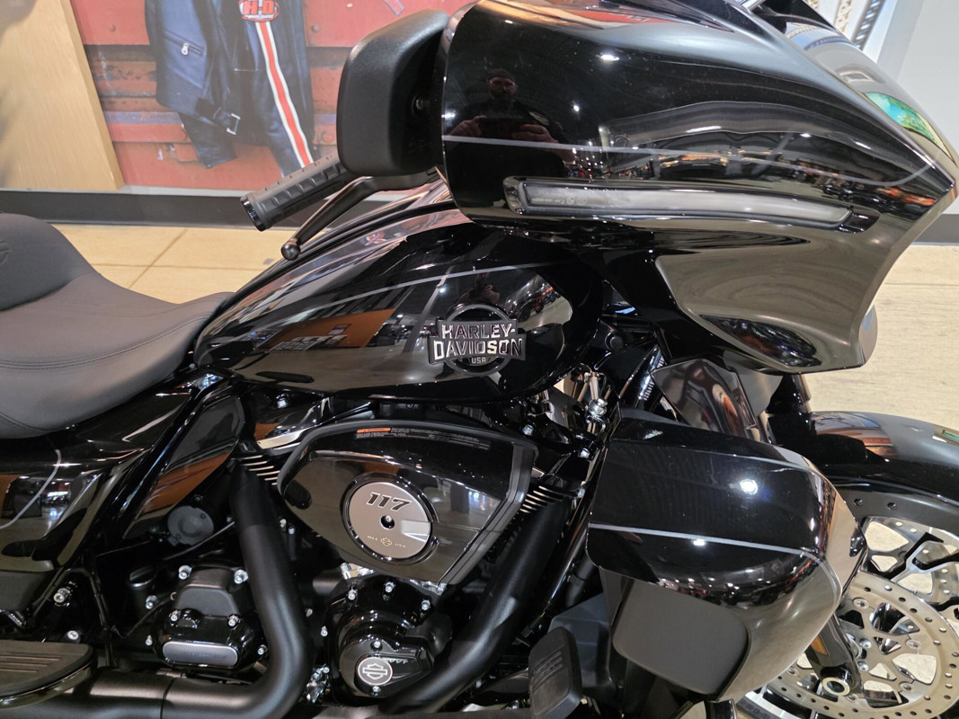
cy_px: 360
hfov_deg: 73.9
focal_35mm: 23
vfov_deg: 58.9
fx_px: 637
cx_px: 480
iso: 2000
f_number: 1.7
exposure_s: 1/60
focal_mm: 6.3
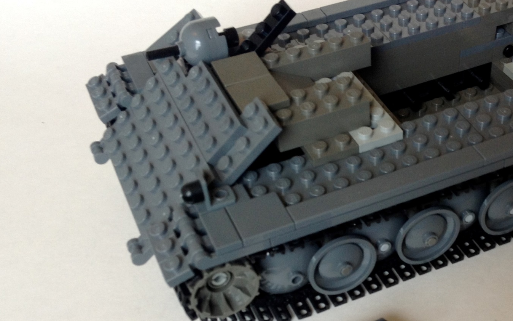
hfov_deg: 35.3
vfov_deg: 22.4
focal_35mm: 57
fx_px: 797
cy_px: 268
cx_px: 351
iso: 64
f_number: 2.4
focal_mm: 4.28
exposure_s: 1/17
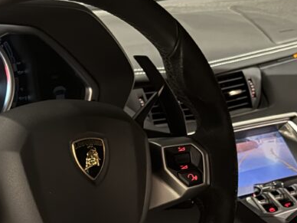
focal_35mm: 95
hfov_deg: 20.6
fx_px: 815
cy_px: 187
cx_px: 105
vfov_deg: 15.4
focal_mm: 6.76
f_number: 1.78
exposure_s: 1/10
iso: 640
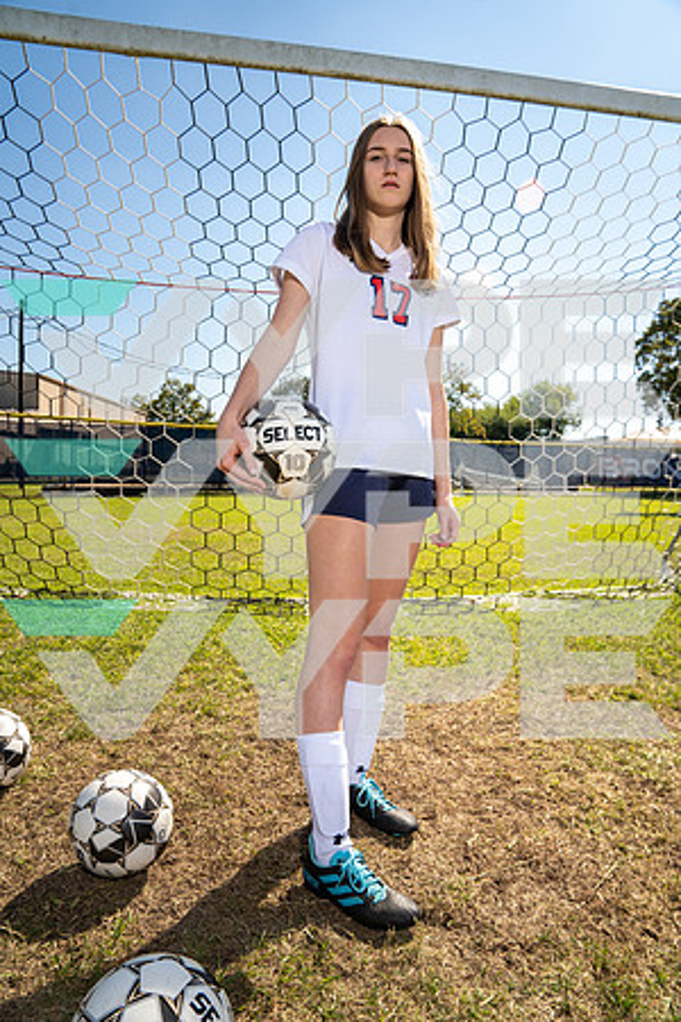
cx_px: 340
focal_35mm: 24
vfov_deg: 73.7
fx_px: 681
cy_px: 511
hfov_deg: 53.1
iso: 100
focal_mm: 24
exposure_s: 1/250
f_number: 5.6
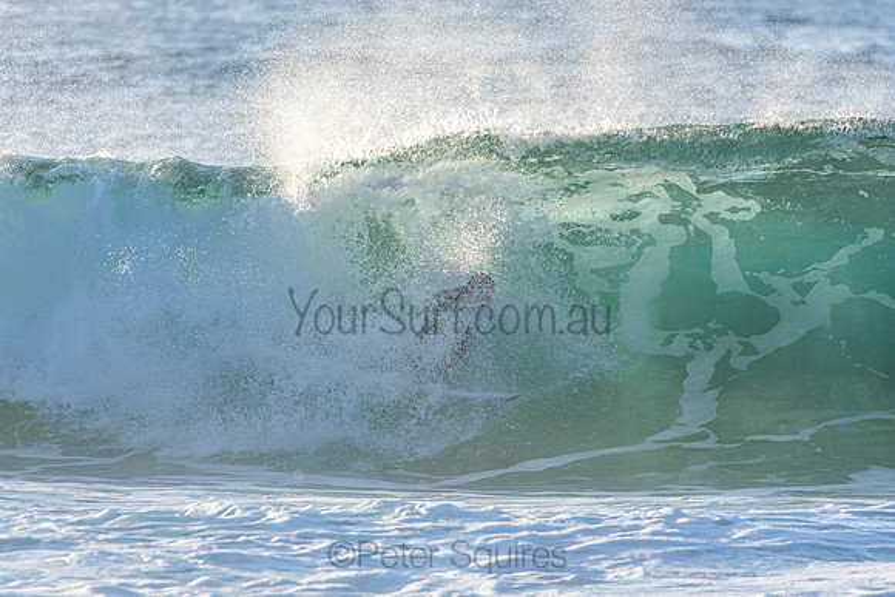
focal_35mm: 750
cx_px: 448
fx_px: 18649
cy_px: 298
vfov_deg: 1.8
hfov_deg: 2.7
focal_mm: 500
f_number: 5.6
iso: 250
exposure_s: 1/1250
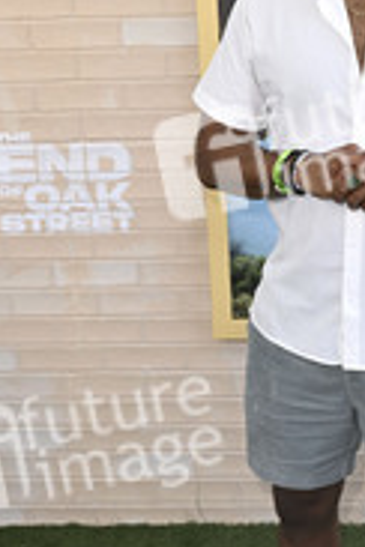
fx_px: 1232
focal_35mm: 81
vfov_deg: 25.0
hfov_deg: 16.4
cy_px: 299
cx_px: 395
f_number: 5.6
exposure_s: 1/250
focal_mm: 37
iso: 640
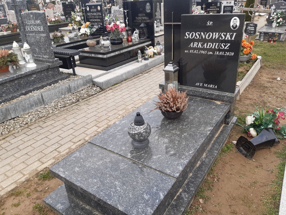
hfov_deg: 67.3
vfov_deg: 53.1
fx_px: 215
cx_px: 143
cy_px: 108
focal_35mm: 26
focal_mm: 3.92
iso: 40
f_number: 1.7
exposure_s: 1/270
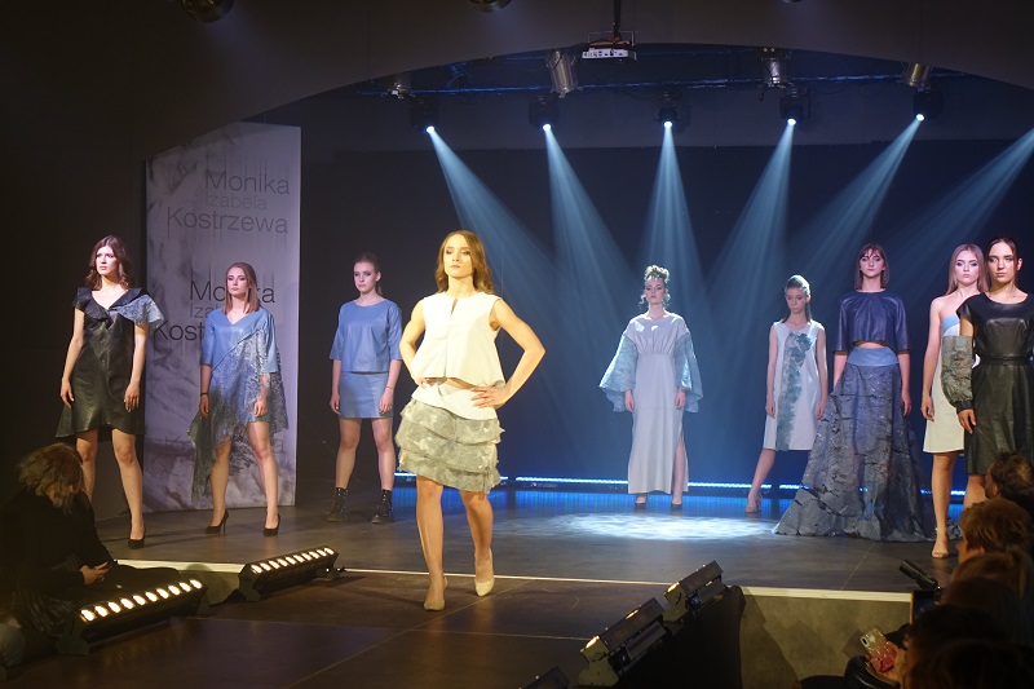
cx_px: 517
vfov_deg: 21.2
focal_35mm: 64
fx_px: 1838
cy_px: 344
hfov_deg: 31.4
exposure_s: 1/80
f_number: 2.8
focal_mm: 23.32
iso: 400
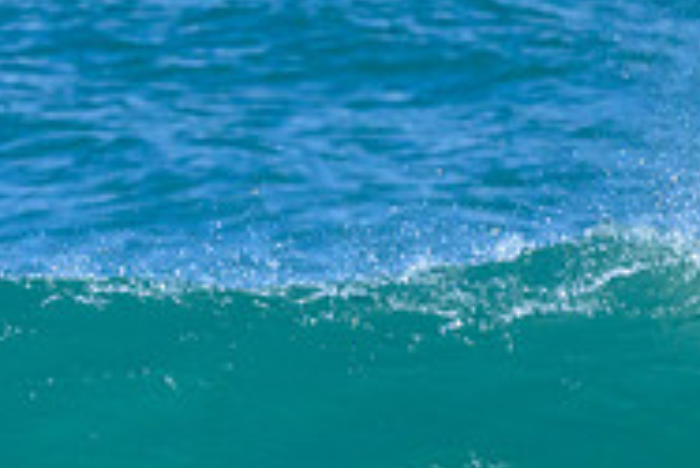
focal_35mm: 3477
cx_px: -4
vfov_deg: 0.4
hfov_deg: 0.6
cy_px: 623
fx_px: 67659
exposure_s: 1/6400
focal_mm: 1120
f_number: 9
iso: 2800
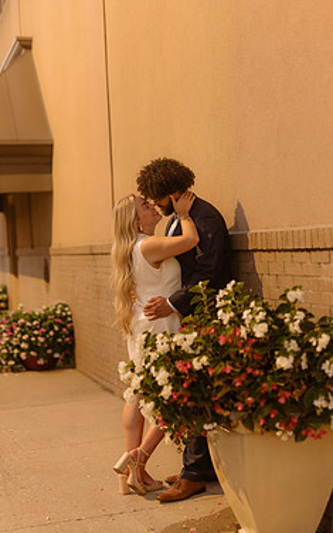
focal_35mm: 61
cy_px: 278
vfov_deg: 33.5
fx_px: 886
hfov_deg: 21.3
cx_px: 184
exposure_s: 1/160
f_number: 1.4
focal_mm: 50
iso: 1000
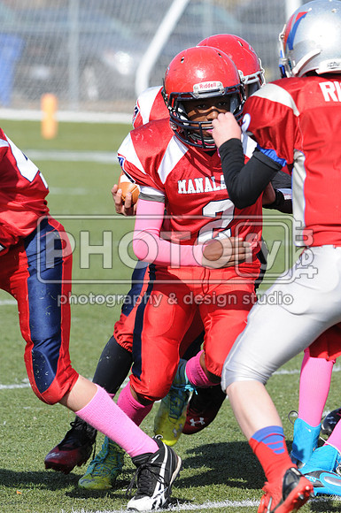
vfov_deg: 4.6
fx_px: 6412
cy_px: 256
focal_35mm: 450
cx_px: 170
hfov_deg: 3.0
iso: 200
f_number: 7.1
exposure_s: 1/500
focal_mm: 300
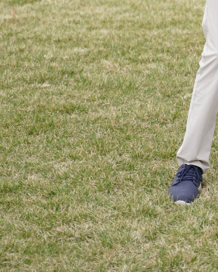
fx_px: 1637
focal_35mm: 203
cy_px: -211
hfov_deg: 7.5
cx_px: 317
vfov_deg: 9.1
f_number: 2.8
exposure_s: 1/640
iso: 100
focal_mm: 58
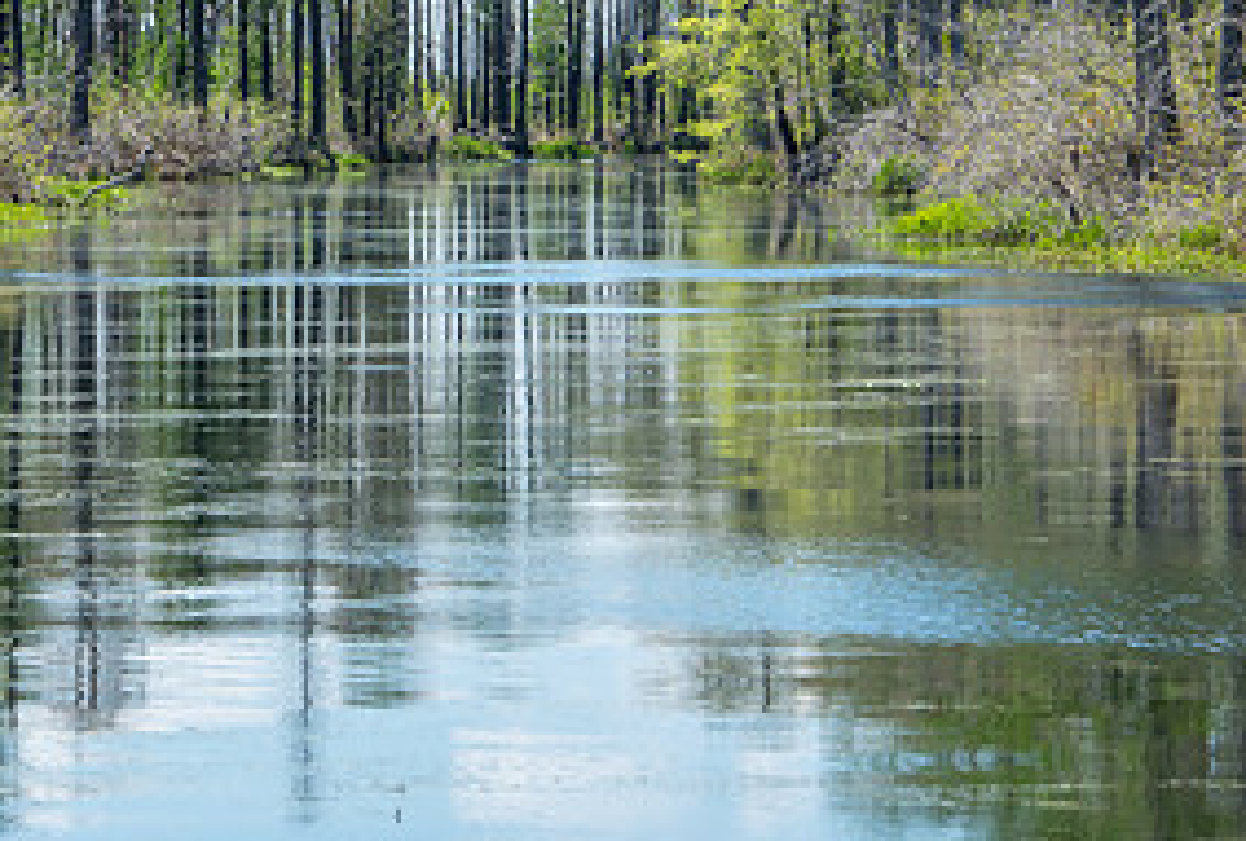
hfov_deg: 7.7
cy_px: 53
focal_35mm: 264
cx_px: 29
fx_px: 9172
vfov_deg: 5.2
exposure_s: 1/160
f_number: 9
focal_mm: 122
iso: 400
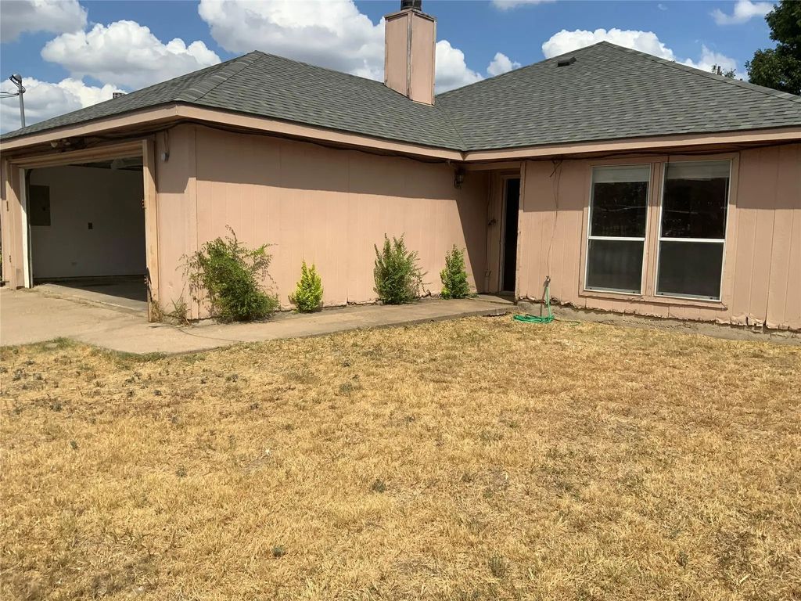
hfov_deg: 61.7
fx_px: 671
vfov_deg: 48.2
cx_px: 400
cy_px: 300
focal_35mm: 29
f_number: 1.8
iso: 20
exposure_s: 1/3125
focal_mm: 3
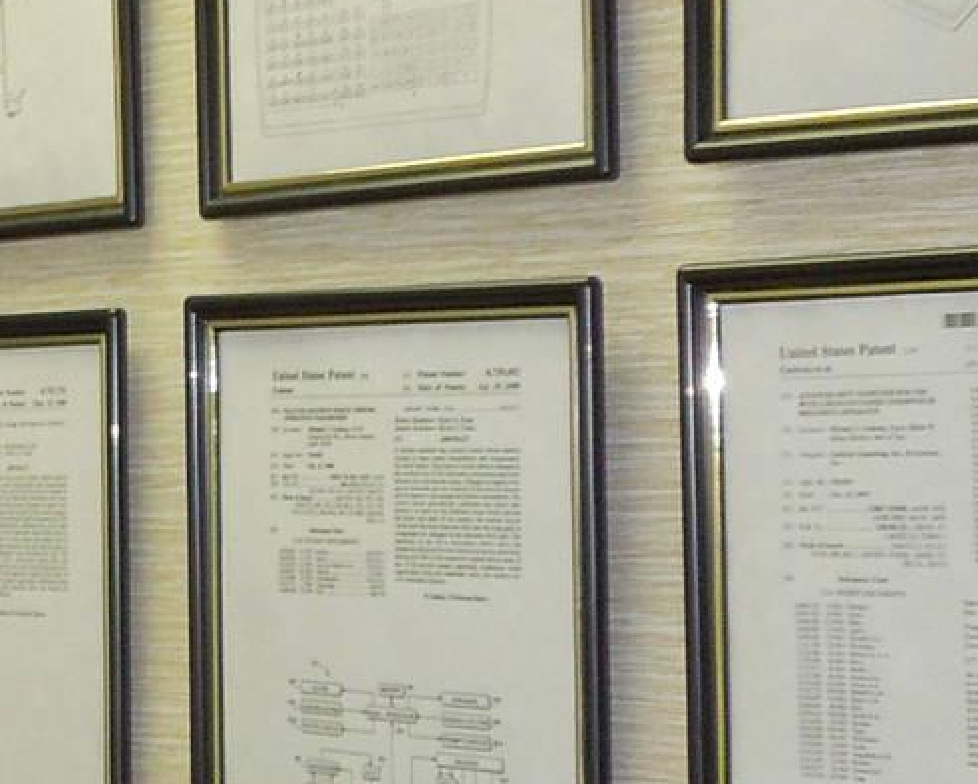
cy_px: 409
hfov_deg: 13.9
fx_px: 3591
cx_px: -743
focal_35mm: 124
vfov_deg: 12.4
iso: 160
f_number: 3.3
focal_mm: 4.5
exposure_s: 1/40
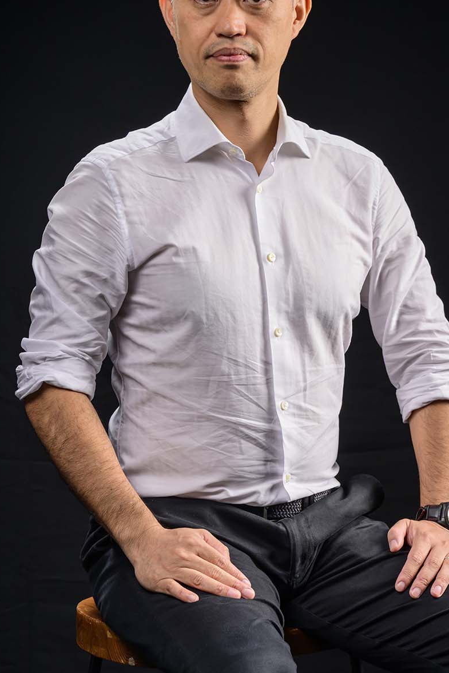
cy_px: 273
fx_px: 1945
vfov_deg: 19.6
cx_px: 257
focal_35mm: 104
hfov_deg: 13.2
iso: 500
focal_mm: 85
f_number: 8
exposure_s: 1/200
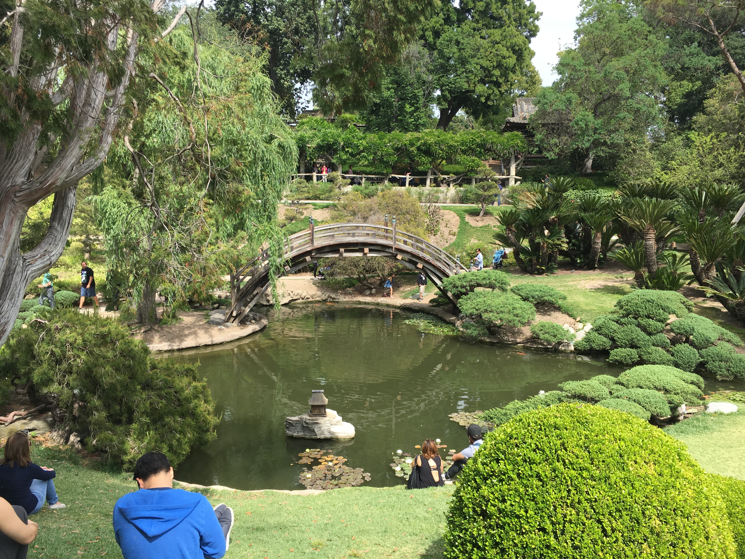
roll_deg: +0.2
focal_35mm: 29
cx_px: 372
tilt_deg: -7.5
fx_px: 624
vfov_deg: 48.2
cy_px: 280
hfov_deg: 61.7
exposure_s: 1/801
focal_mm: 4.15
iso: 25
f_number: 2.2
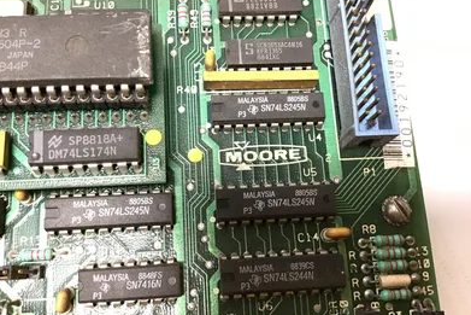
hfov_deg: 57.2
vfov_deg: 40.0
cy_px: 163
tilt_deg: -75.4
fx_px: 432
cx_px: 234
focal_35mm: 33
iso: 32
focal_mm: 3.3
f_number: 2.4
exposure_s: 1/30
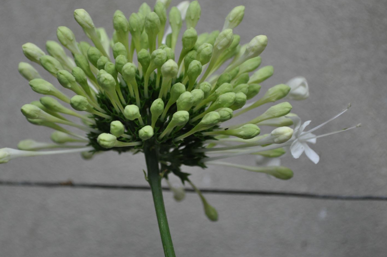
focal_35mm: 104
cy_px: 98
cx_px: 168
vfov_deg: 13.1
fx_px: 1116
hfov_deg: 19.7
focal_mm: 46
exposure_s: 1/125
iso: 400
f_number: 5.6
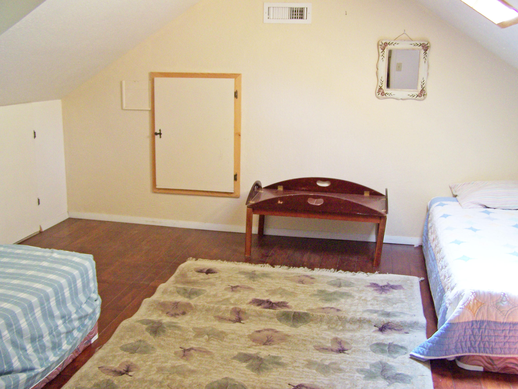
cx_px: 259
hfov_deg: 49.0
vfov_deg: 37.7
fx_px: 569
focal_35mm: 38
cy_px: 194
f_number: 2.8
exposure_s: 1/20
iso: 160
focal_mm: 6.3
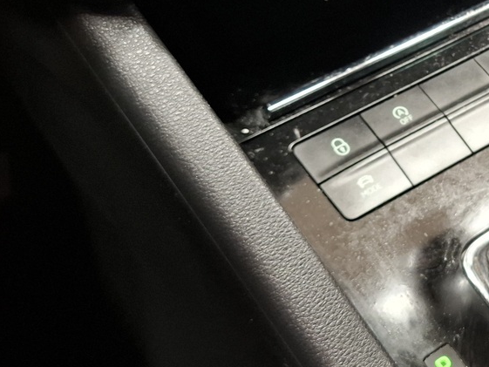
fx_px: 834
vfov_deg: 24.7
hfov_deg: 30.2
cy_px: 112
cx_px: 498
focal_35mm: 59
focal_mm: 5.54
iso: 640
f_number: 1.8
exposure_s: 1/25
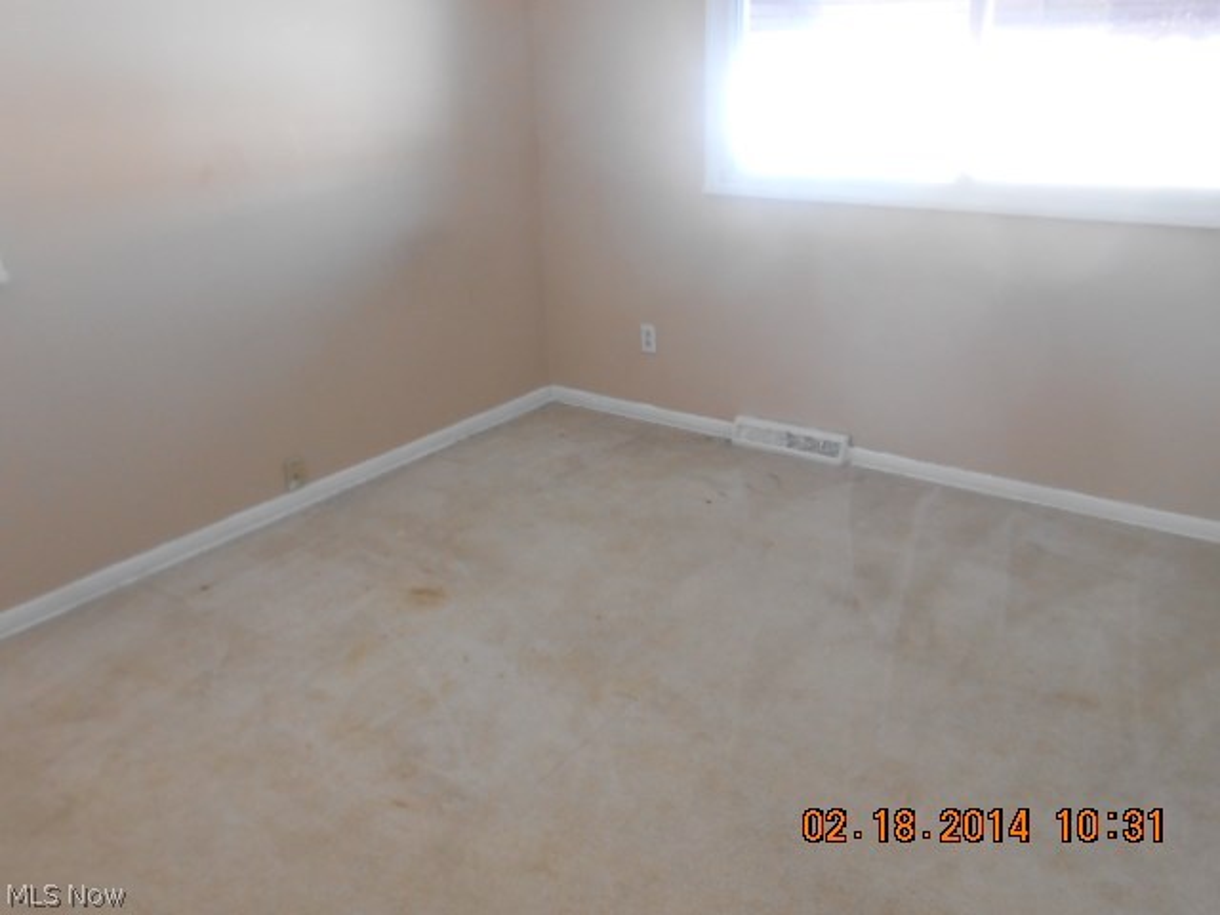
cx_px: 610
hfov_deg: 60.0
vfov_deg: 46.8
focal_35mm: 30
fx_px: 1057
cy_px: 458
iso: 250
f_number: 3.8
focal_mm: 5.3
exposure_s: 1/30
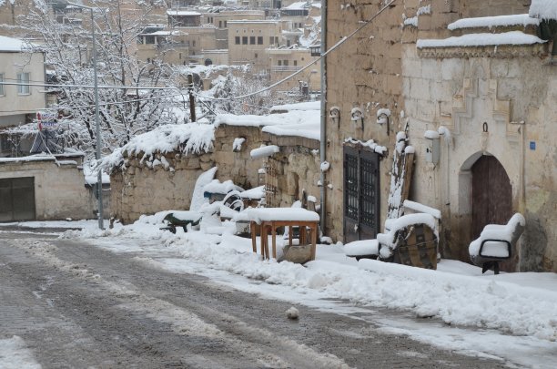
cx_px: 278
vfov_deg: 18.1
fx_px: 1158
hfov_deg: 27.1
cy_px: 184
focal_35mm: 75
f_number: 10
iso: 400
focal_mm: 50
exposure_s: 1/400
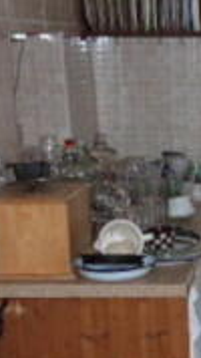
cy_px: 244
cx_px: 313
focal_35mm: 89
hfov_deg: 12.8
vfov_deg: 23.8
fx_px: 844
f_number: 2.8
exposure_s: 1/60
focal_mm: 4.5
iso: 100
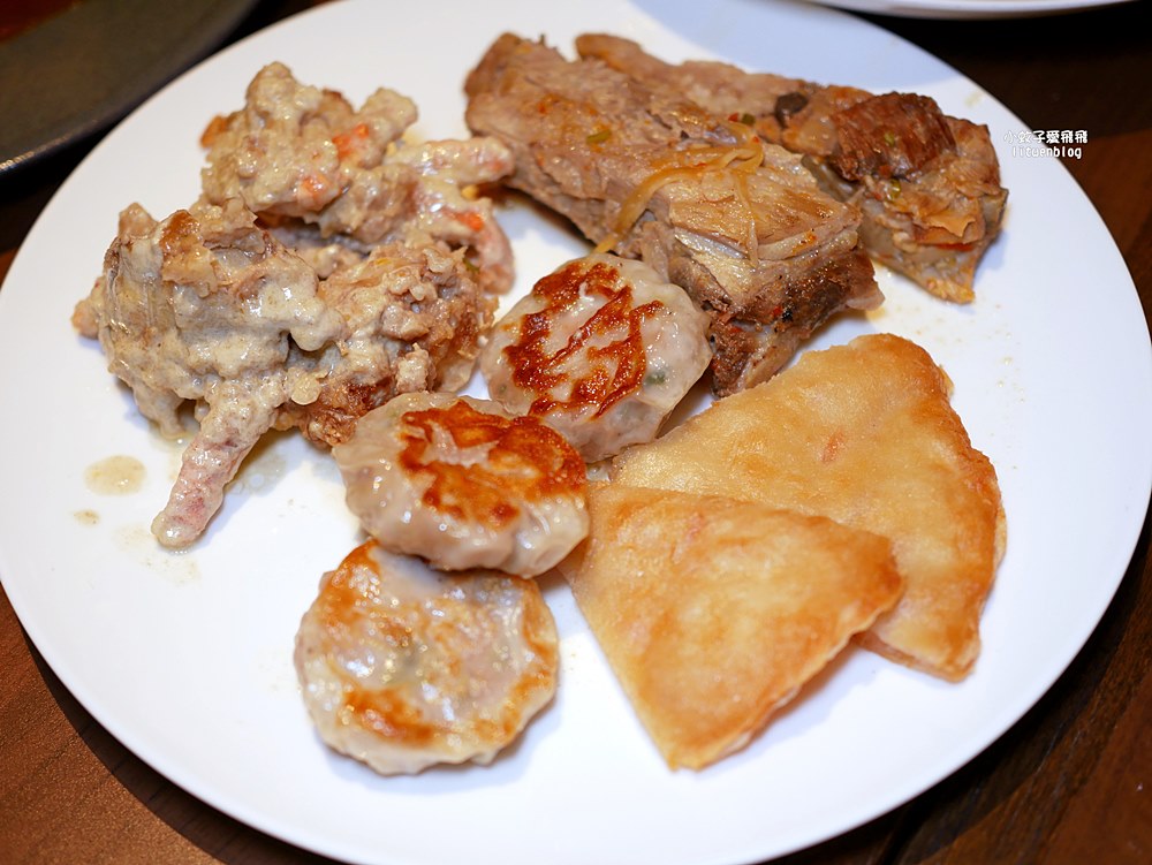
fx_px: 1665
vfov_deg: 29.1
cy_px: 432
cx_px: 576
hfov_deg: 38.2
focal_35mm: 50
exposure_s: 1/125
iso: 200
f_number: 1.8
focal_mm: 25
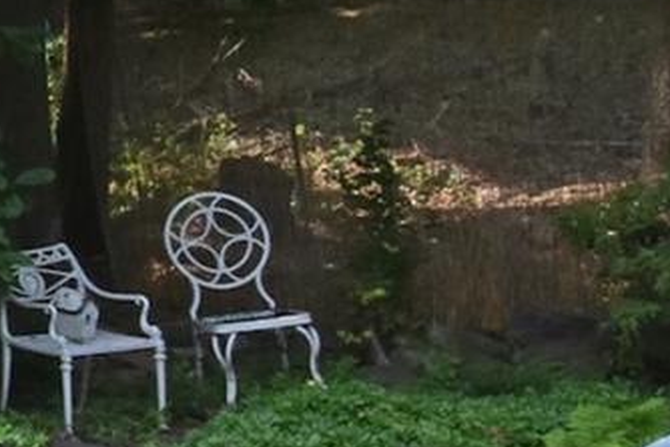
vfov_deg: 13.3
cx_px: -899
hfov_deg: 14.3
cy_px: -33
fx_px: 1882
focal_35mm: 101
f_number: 14
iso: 640
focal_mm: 11
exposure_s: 1/125
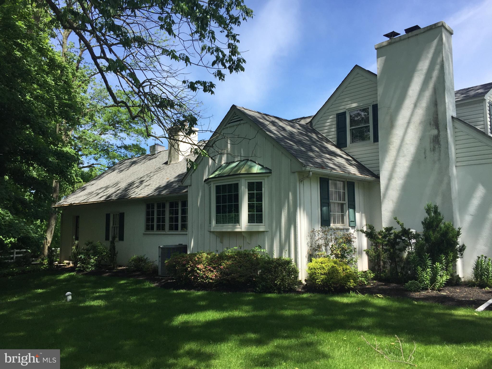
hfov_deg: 61.7
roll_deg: -1.2
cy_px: 184
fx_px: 412
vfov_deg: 48.2
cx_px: 246
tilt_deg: +5.5
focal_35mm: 29
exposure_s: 1/1130
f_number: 2.2
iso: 32
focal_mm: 4.15
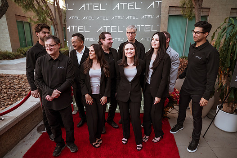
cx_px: 121
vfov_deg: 57.3
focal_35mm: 22
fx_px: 145
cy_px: 77
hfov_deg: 78.5
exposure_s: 1/320
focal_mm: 20
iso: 1600
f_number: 3.5
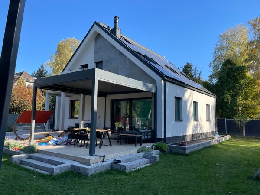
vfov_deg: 53.1
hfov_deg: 67.3
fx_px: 195
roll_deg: -2.1
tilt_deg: +6.8
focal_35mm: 26
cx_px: 130
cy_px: 98
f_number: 1.6
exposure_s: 1/1114
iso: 32
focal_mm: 4.2
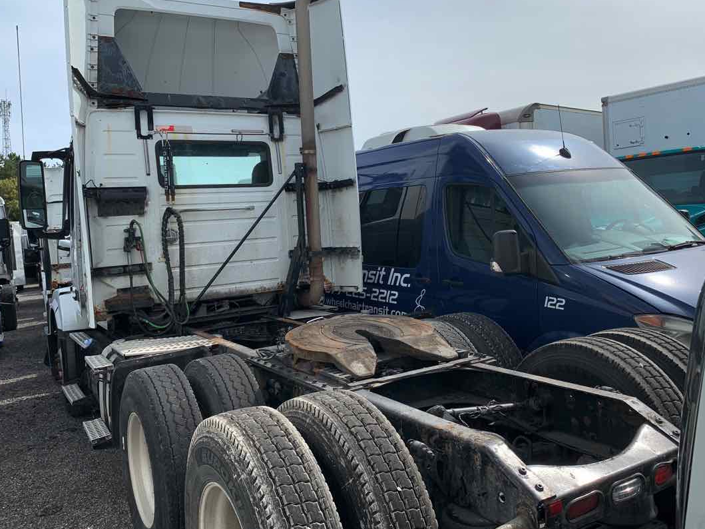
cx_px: 348
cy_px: 237
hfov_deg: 60.0
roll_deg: +2.7
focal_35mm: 30
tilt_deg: -1.0
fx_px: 611
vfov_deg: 46.7
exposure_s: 1/2611
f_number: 1.8
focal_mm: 4.25
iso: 25
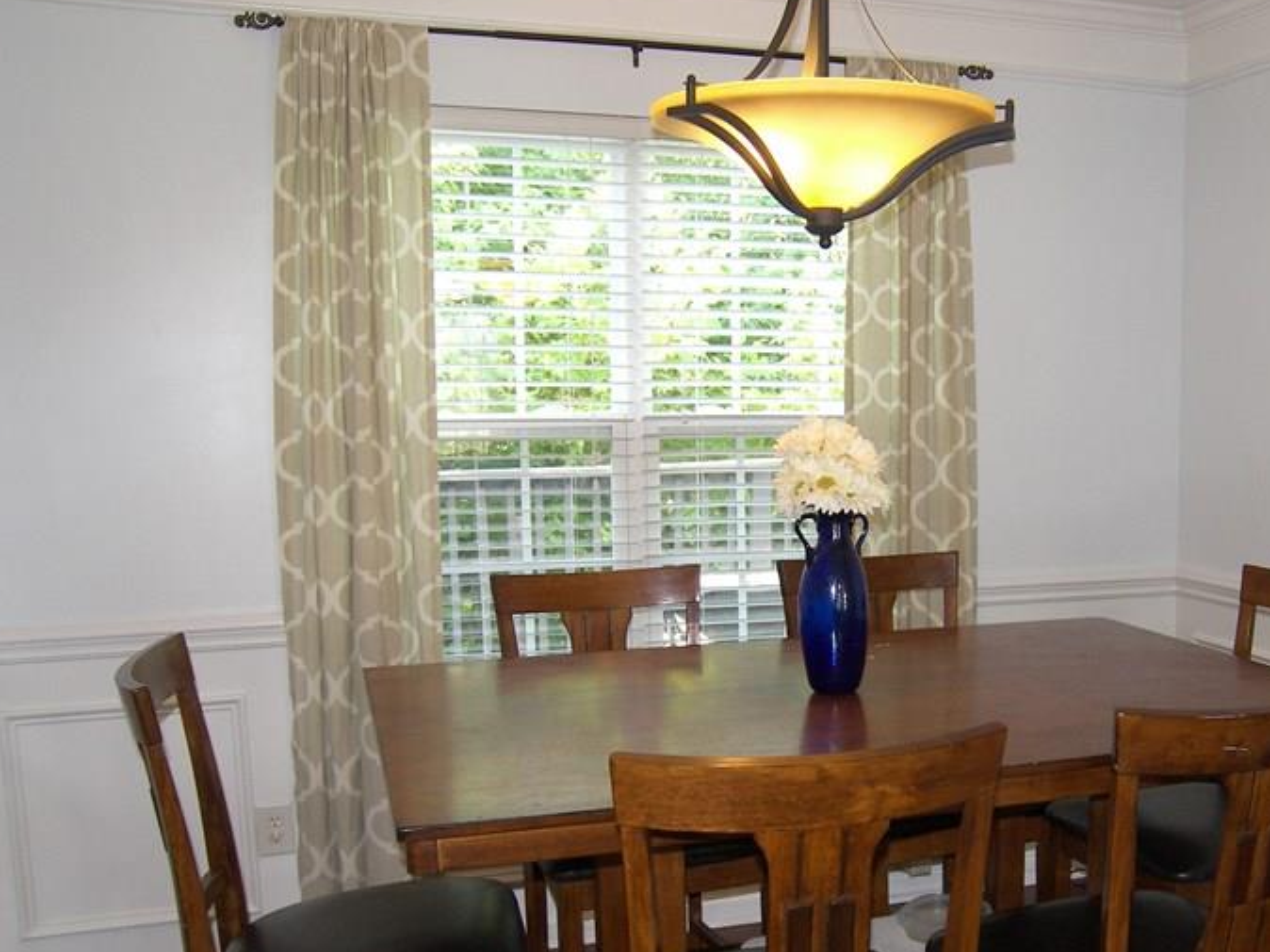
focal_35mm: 38
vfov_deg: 37.4
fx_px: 1394
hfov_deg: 48.0
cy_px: 605
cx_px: 874
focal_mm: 5.3
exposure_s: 1/30
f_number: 2.8
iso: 100
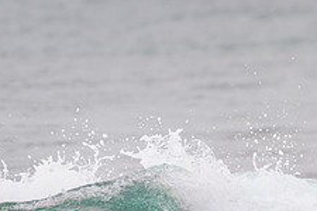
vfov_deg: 0.9
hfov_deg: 1.3
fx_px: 13894
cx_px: 439
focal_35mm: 1578
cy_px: 206
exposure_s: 1/800
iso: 360
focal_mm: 500
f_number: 5.6
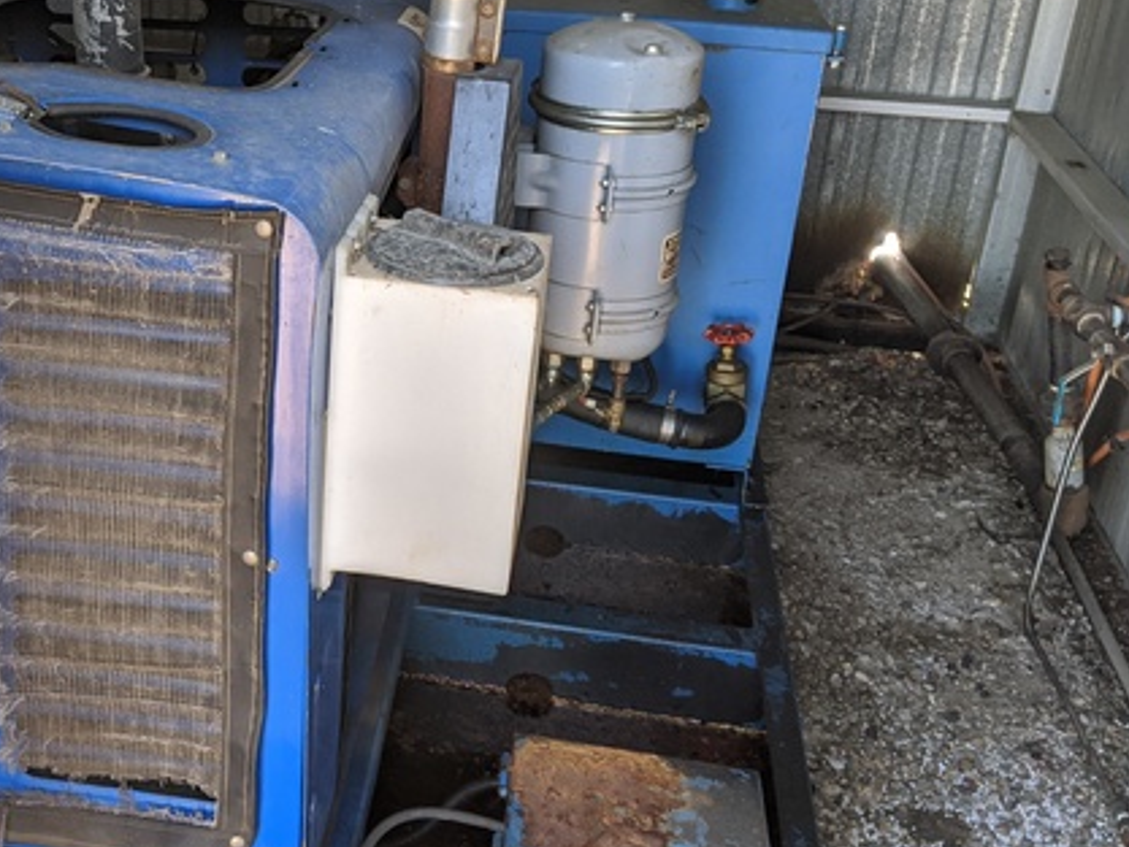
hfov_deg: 39.5
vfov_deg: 31.5
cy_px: 375
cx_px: 213
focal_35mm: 46
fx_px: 1501
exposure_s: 1/81.2
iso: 65
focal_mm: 4.44
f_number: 1.8
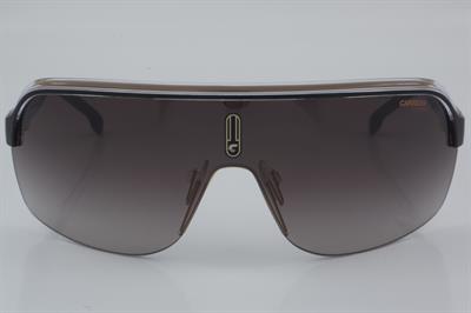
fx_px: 1078
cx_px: 236
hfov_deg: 24.6
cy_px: 156
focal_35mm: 82
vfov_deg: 16.5
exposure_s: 1/4
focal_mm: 55
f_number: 32
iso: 100
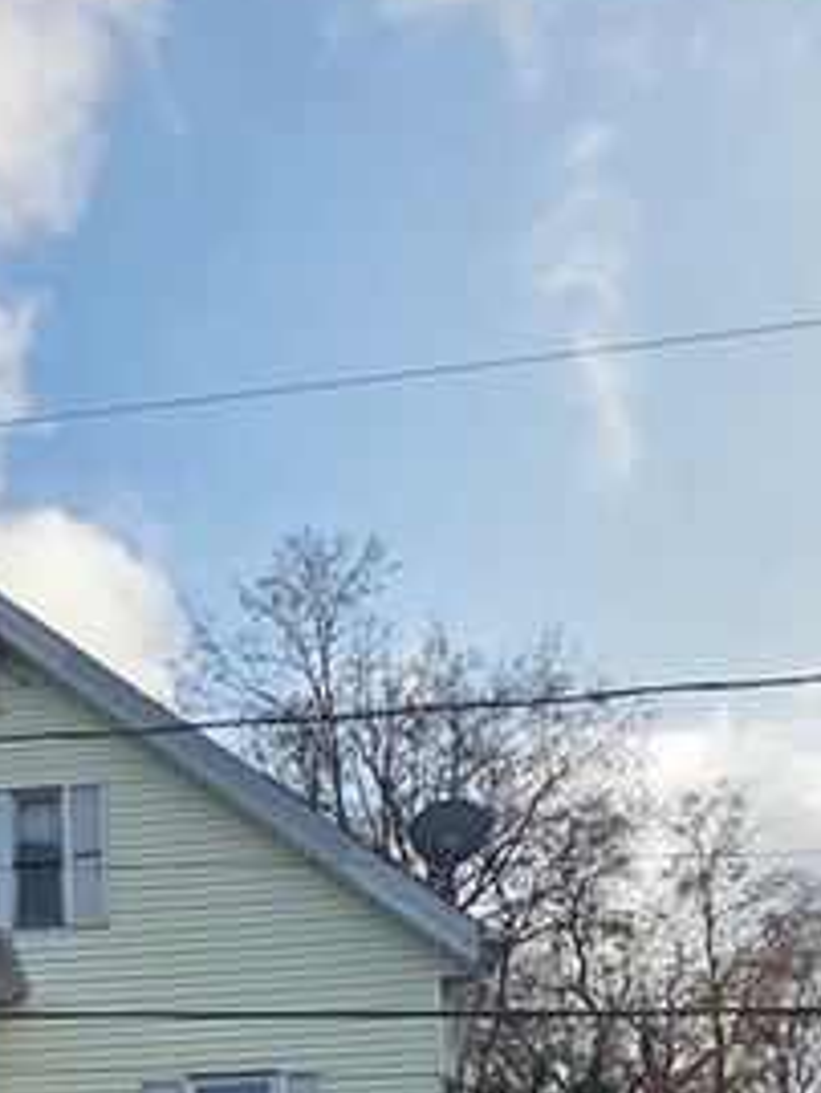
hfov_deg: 24.8
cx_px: 53
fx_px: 1801
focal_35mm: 57
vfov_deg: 30.6
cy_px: 1164
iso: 80
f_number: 1.7
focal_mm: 6.3
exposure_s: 1/3891
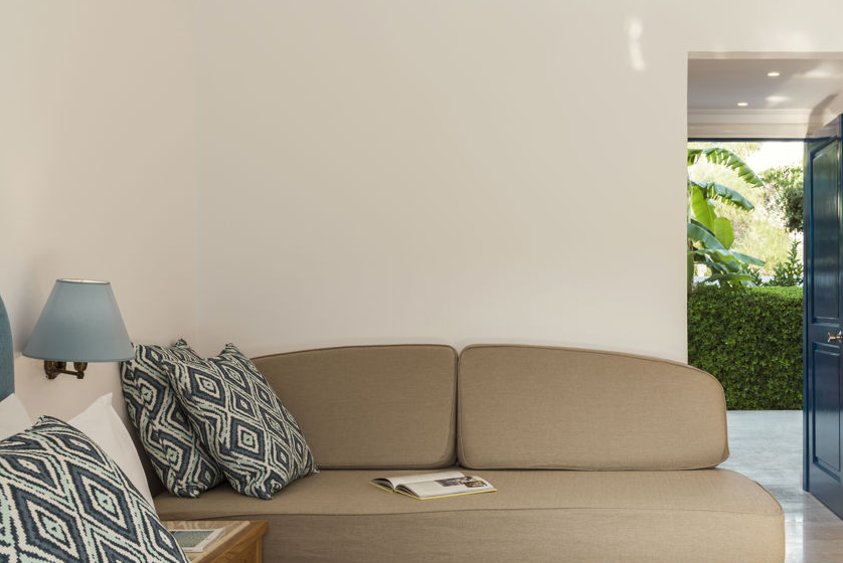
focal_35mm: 44
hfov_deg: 44.5
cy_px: 316
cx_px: 442
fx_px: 1031
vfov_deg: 30.5
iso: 100
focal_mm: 36
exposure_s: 1/10
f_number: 14
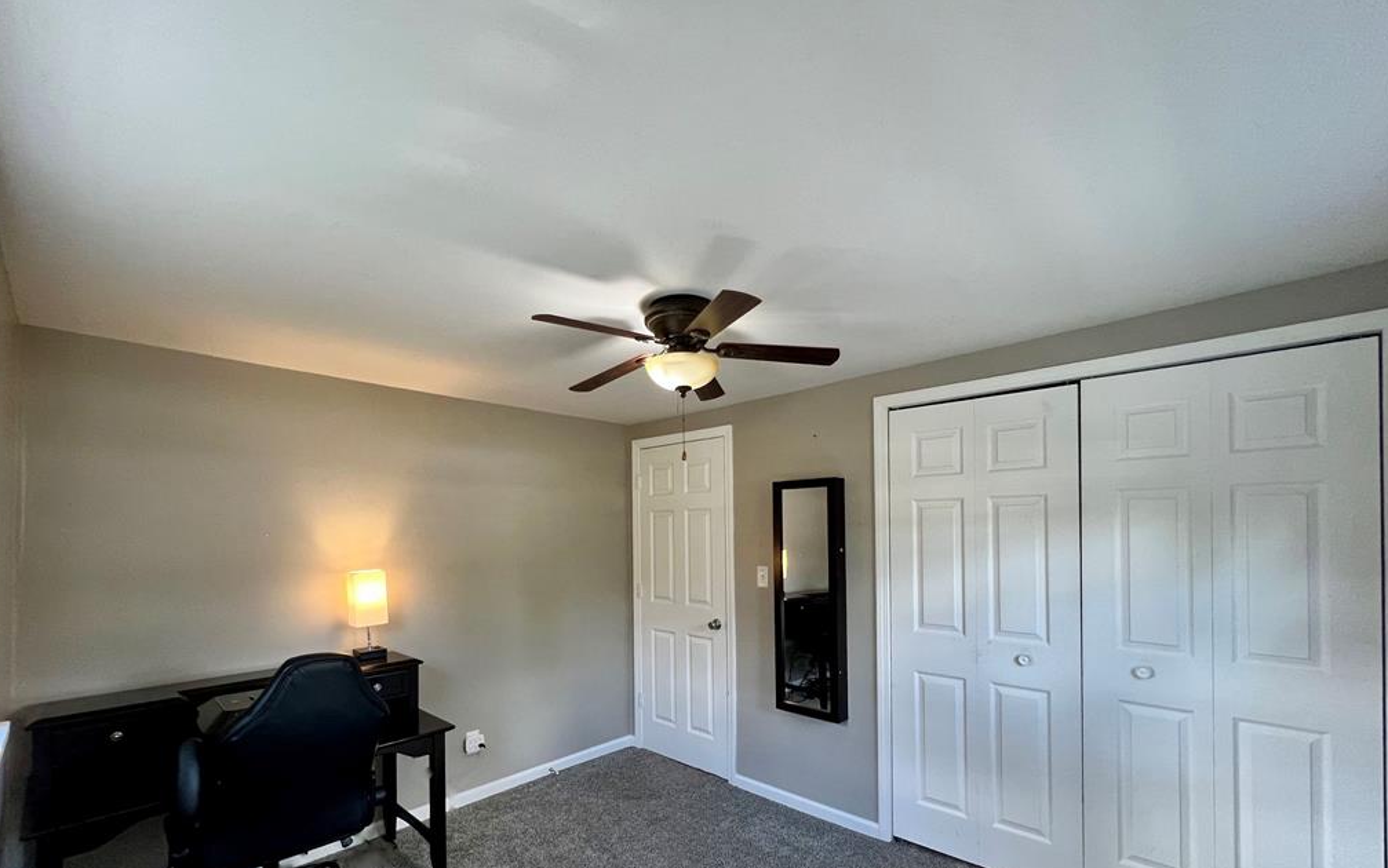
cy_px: 502
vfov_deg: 78.1
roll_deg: +1.6
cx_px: 689
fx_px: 530
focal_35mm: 14
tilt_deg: +2.4
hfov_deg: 105.3
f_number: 1.8
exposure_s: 1/120
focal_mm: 1.57
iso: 200
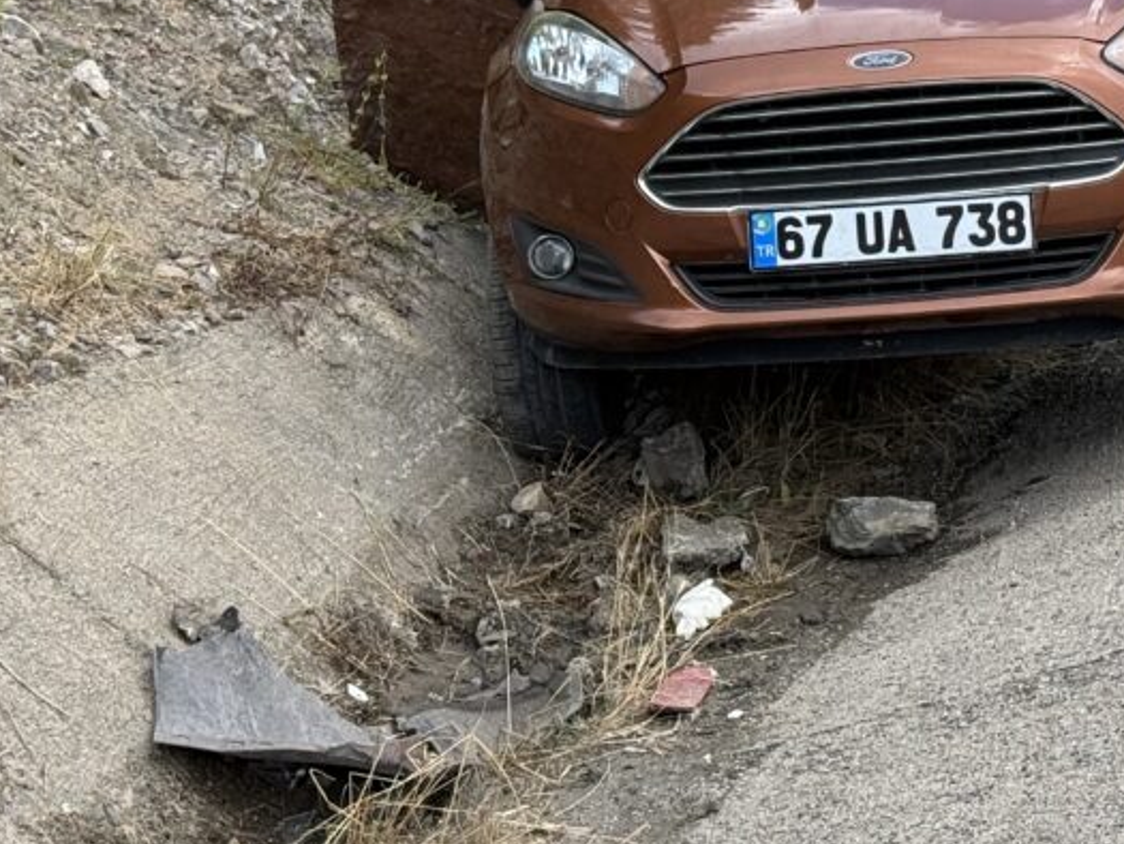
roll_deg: -2.8
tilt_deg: -3.6
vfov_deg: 12.4
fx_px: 3800
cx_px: 1113
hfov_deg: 16.5
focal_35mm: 117
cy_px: -171
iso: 100
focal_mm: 6.76
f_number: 1.78
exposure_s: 1/1027
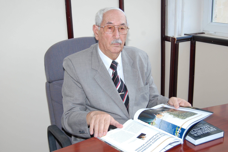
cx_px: 114
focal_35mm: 51
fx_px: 323
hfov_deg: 38.9
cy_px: 76
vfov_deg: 26.4
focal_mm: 34
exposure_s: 1/160
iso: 400
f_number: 4.5
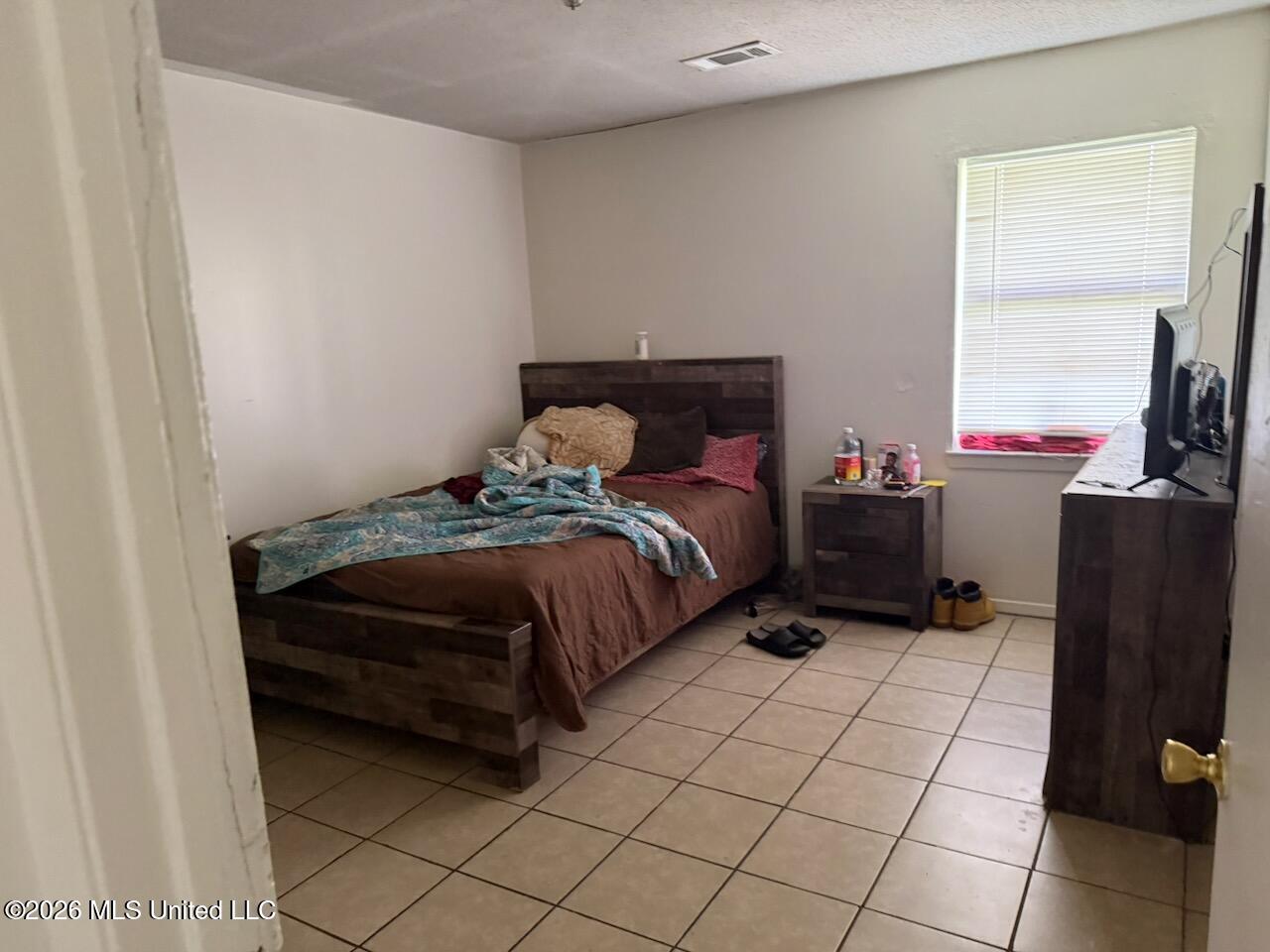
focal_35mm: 24
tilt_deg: -14.1
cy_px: 476
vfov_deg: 56.8
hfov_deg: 71.6
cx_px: 635
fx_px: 881
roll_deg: +4.4
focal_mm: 6.76
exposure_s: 1/52
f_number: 1.78
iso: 800
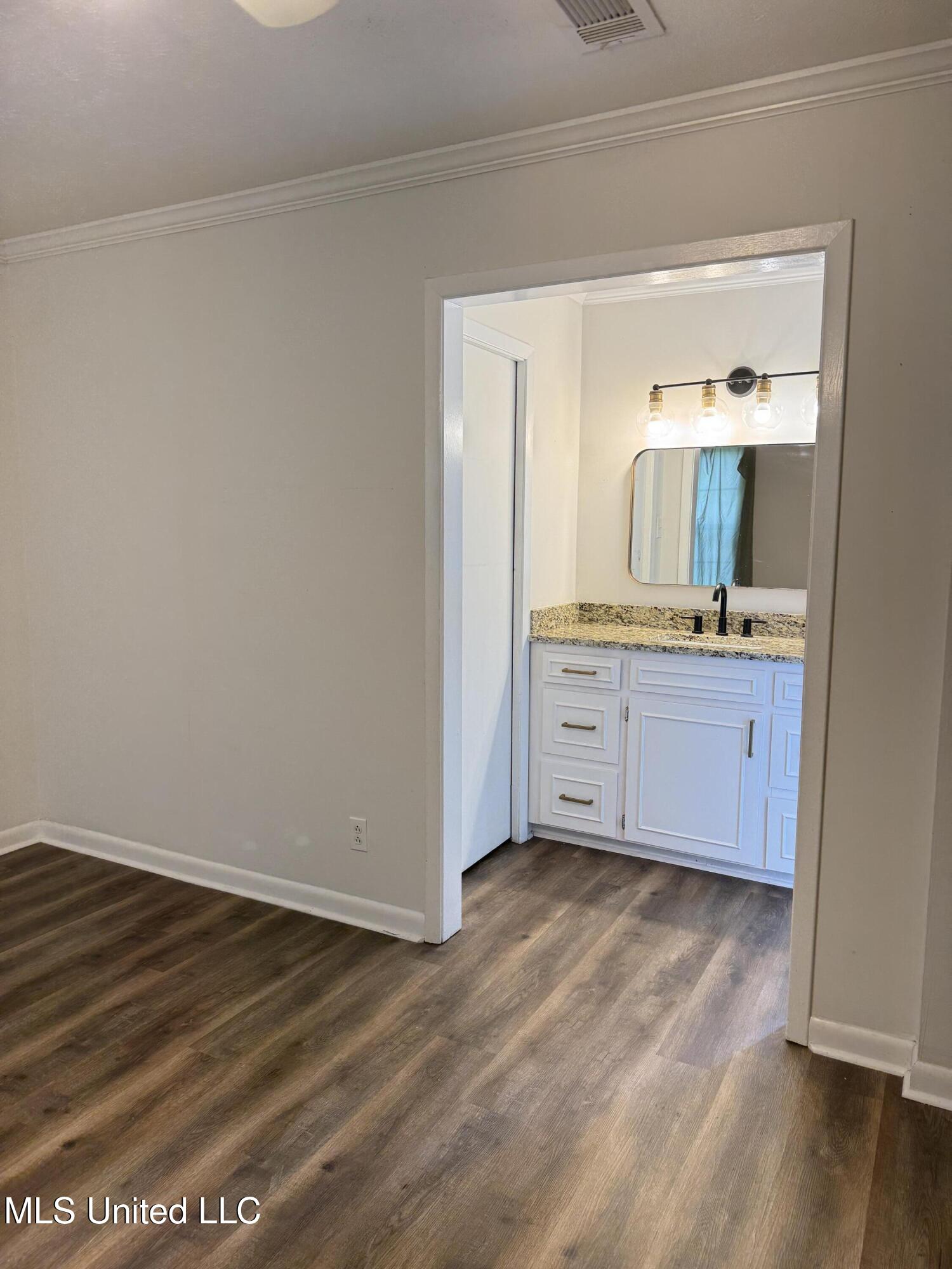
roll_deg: -0.9
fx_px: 880
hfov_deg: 56.8
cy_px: 634
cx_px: 476
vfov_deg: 71.6
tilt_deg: -8.0
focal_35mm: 24
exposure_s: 1/60
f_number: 1.78
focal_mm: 6.76
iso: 125
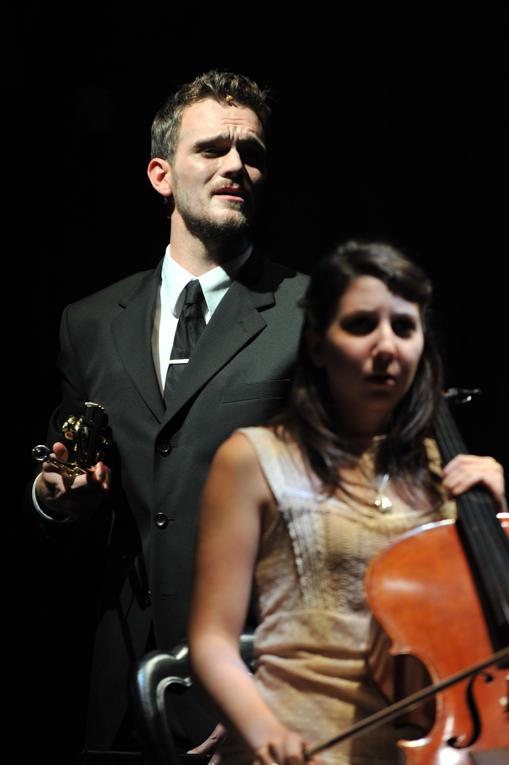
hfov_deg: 5.7
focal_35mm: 242
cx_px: 287
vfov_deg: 8.5
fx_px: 5139
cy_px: 417
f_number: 4
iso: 800
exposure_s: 1/125
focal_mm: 200
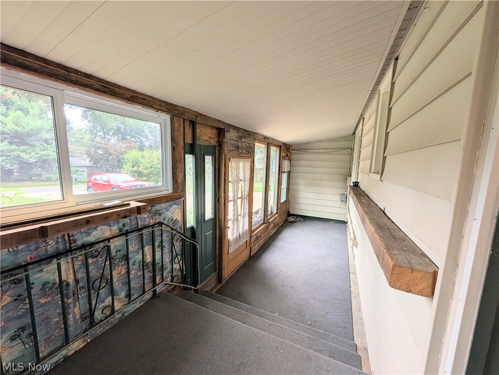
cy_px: 188
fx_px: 173
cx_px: 250
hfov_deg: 110.5
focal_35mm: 12
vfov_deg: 94.6
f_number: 1.7
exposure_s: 1/150
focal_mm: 2.02
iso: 53
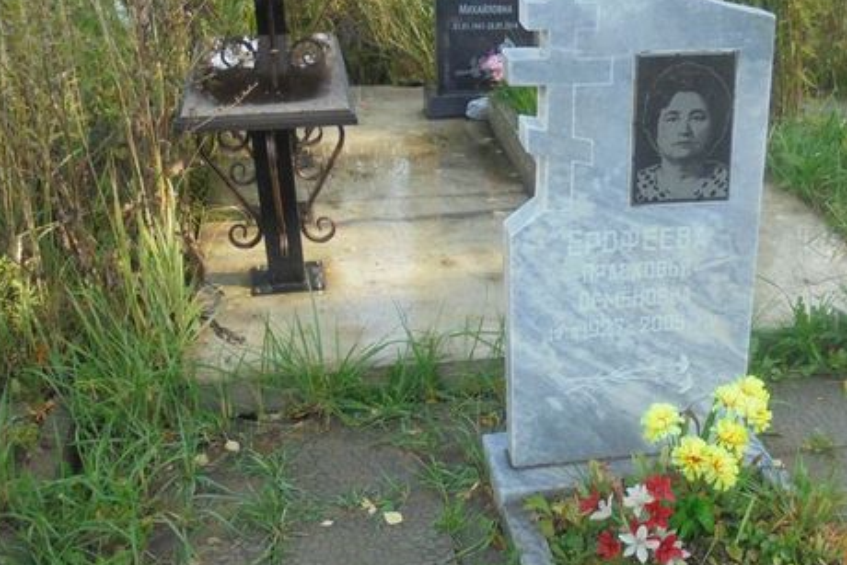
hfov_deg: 40.8
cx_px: 626
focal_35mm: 47
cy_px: 337
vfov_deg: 28.6
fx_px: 1106
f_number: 3.5
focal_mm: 4.6
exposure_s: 1/250
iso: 100
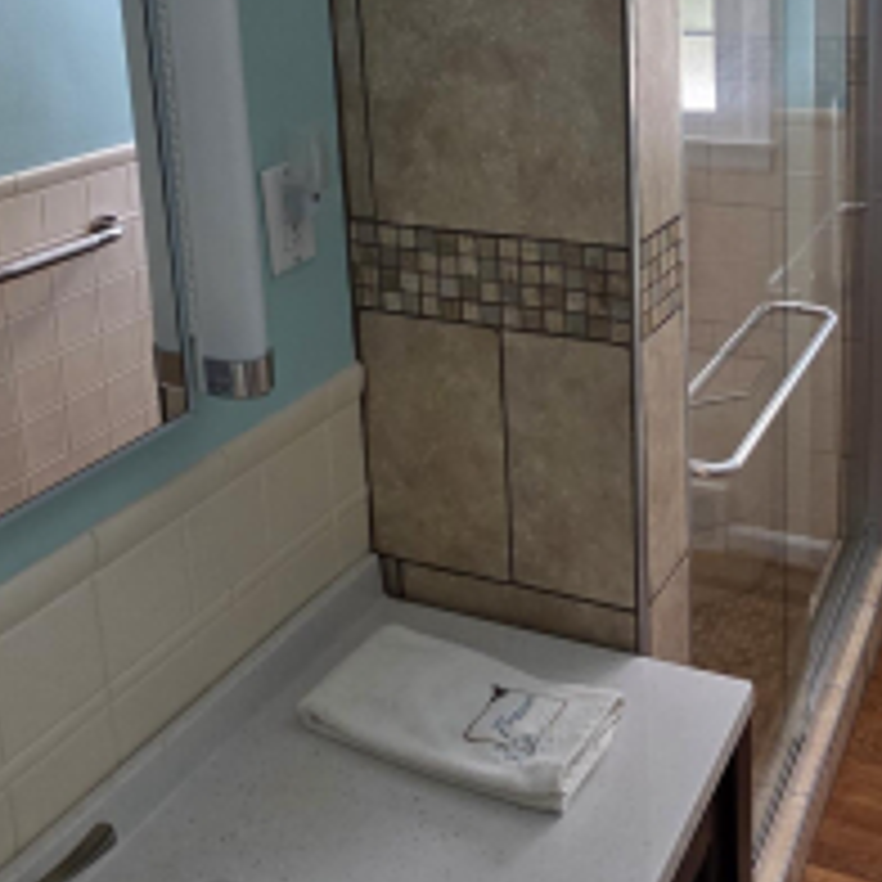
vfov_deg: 40.2
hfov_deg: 41.8
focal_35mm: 39
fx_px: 1124
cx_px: 641
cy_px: 117
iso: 160
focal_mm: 2.2
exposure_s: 1/120
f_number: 1.9
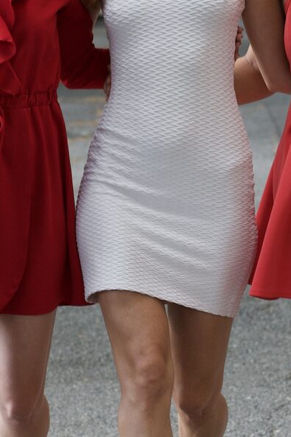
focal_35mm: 203
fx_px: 2461
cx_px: 157
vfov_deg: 10.1
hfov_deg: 6.8
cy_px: 207
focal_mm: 50
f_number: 2.8
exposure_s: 1/400
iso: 400
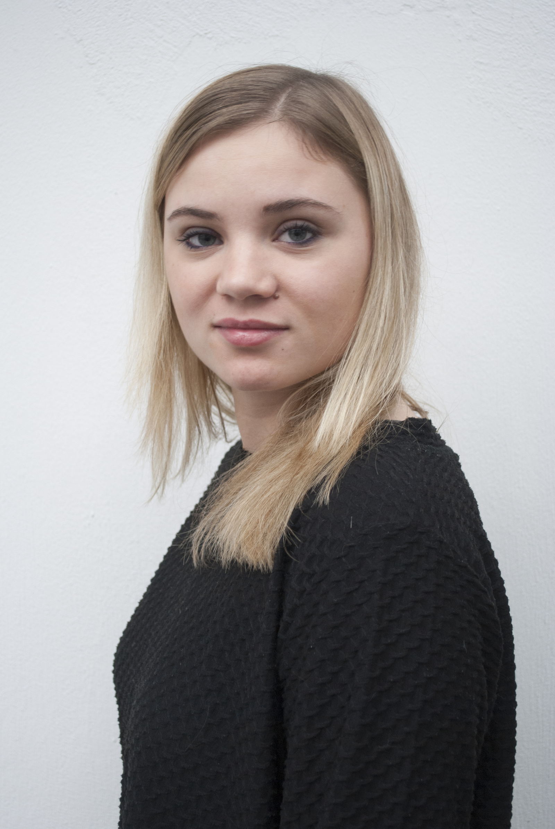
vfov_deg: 35.0
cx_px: 278
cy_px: 414
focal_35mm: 57
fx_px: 1314
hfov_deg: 23.8
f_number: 5
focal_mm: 38
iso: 400
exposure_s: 1/30
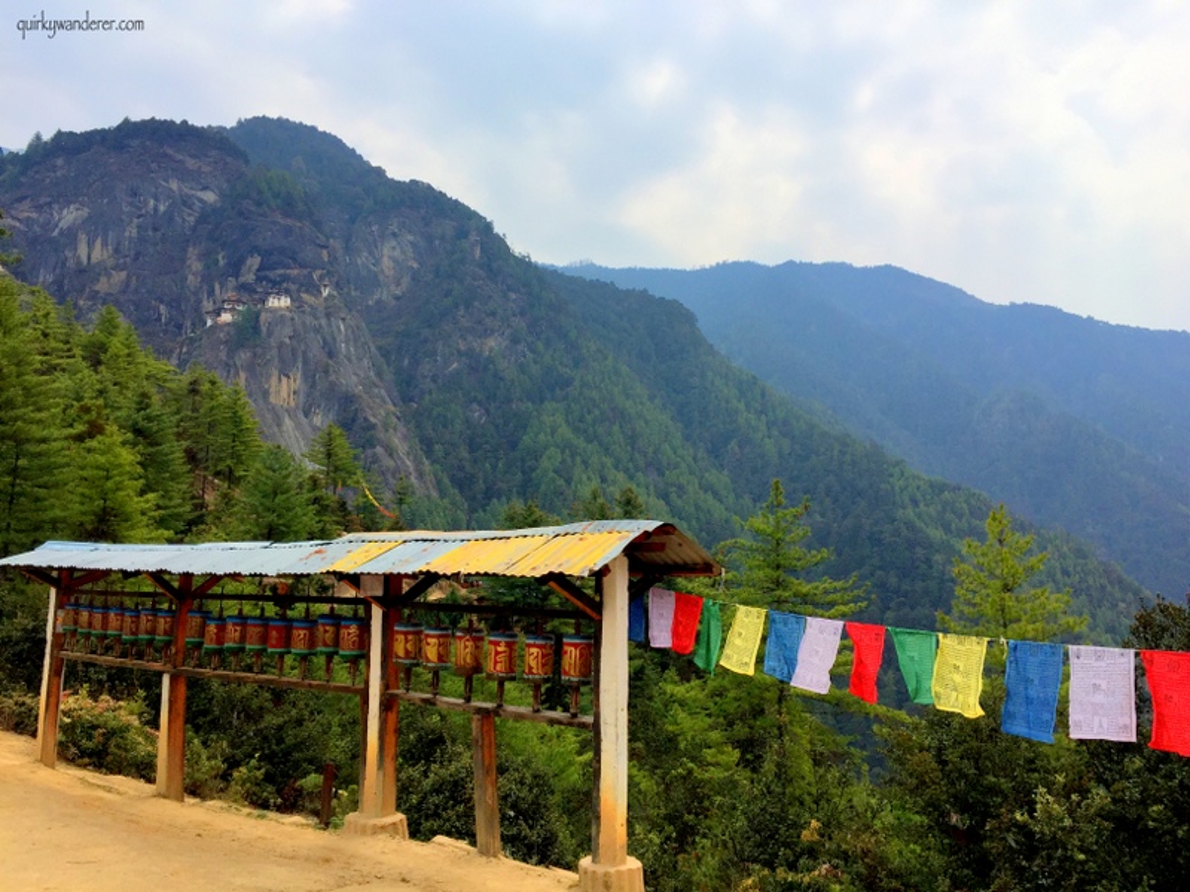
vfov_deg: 48.2
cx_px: 595
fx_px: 997
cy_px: 446
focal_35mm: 29
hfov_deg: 61.7
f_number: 2.2
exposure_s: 1/2825
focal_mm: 4.15
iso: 32
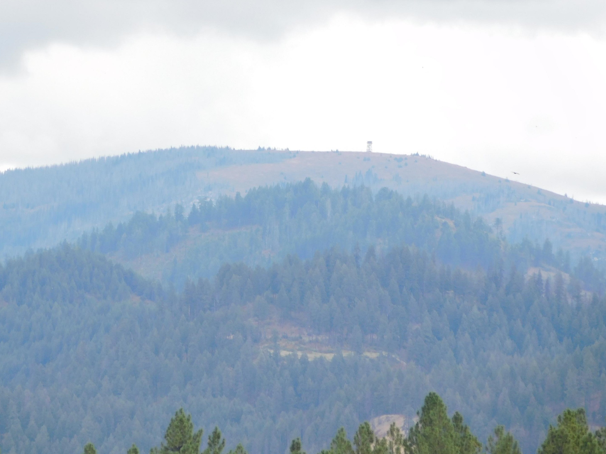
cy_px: 237
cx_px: 288
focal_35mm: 657
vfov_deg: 2.3
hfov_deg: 3.0
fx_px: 11501
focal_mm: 102.5
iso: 125
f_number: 6
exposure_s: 1/200
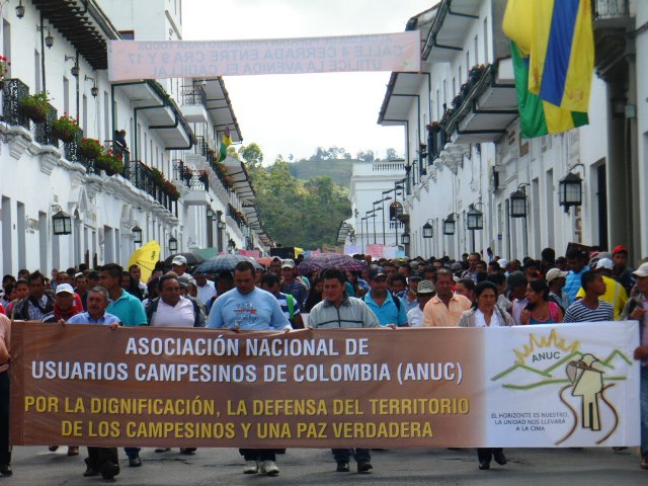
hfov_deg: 15.2
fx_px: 2434
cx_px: 324
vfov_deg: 11.4
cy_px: 243
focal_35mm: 130
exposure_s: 1/180
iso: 80
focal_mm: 22.5
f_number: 5.4
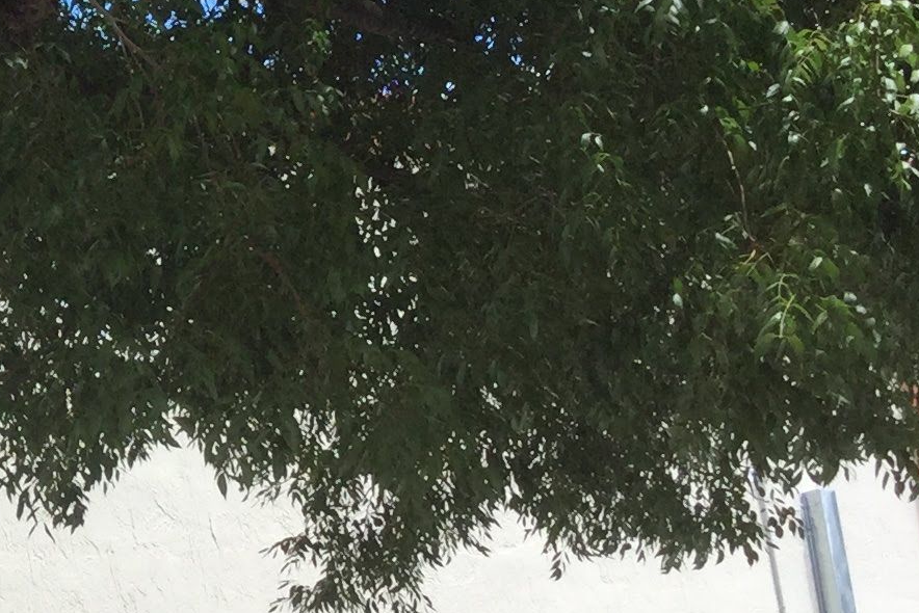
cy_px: 85
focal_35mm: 119
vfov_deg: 11.5
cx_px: -266
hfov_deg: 16.3
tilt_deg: +17.0
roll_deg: +3.9
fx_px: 3039
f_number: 2.4
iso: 25
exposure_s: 1/476
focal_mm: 3.3
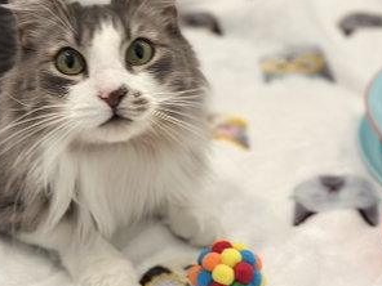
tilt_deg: -31.9
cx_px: 164
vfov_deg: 18.2
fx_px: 894
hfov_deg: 24.1
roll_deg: +0.6
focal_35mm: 81
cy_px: 135
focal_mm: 6.86
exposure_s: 1/60
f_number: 1.78
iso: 250
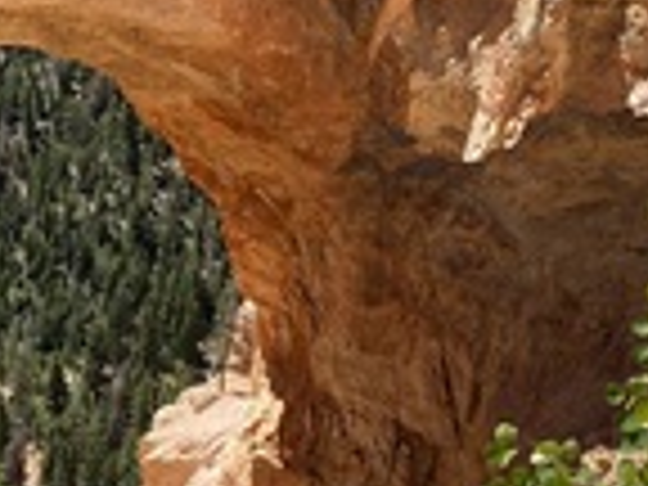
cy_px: 184
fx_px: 1891
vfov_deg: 14.6
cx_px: -148
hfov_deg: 18.4
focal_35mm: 101
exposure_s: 1/1898
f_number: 1.8
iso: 32
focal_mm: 4.25
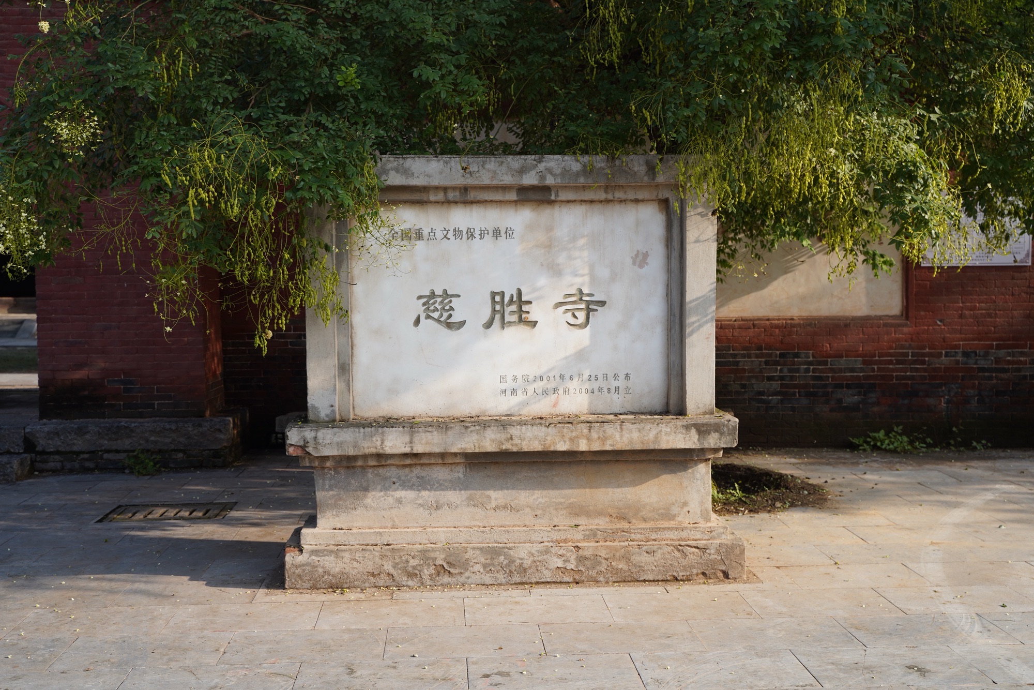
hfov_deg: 47.4
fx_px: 1178
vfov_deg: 32.6
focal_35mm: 41
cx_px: 517
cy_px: 345
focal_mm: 41
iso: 100
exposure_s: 1/250
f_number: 5
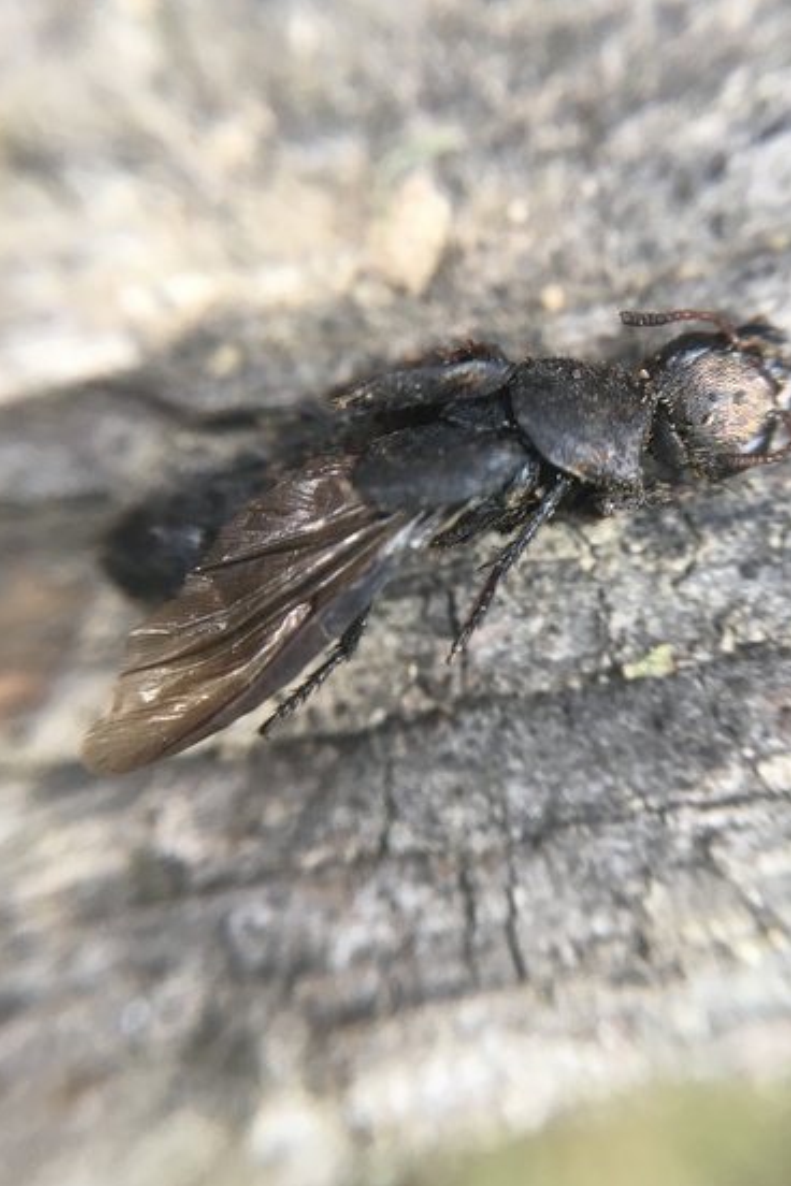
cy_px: 548
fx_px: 1153
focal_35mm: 35
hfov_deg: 37.8
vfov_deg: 54.4
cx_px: 438
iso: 50
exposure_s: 1/33
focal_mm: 4.15
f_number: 2.2
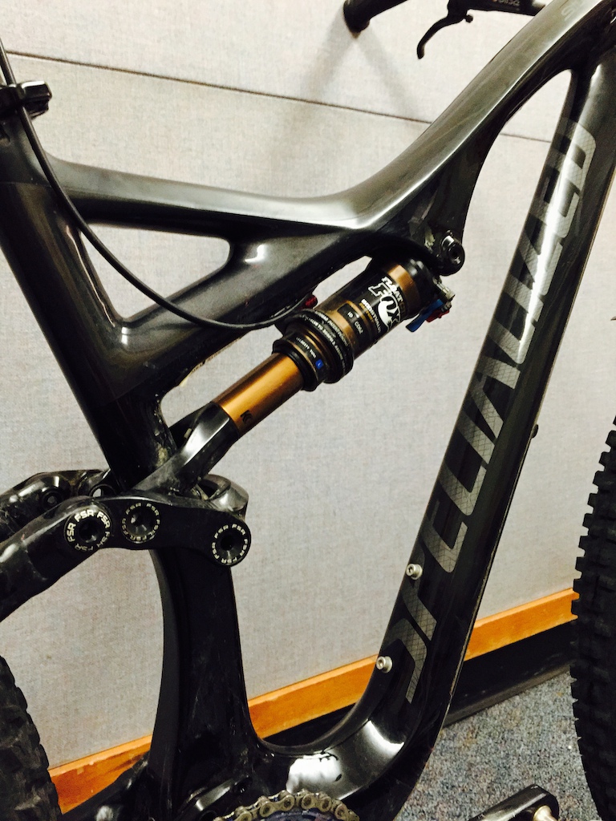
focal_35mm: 29
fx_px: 688
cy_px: 410
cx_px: 308
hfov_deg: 48.2
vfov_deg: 61.7
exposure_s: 1/15
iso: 320
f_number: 2.2
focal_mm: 4.15
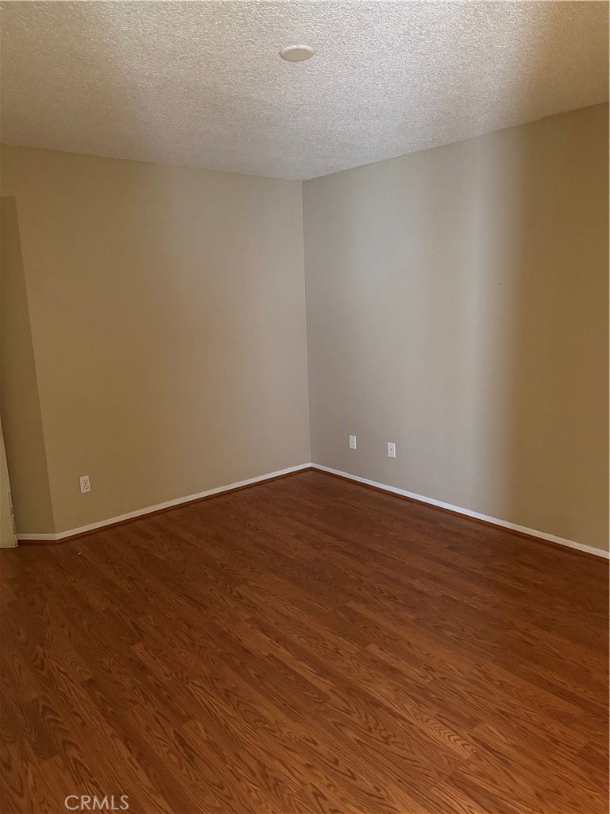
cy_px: 407
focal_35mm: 24
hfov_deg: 56.8
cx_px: 305
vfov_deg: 71.6
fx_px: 564
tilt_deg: -9.7
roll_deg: +1.4
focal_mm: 6.76
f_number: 1.78
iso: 800
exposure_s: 1/30
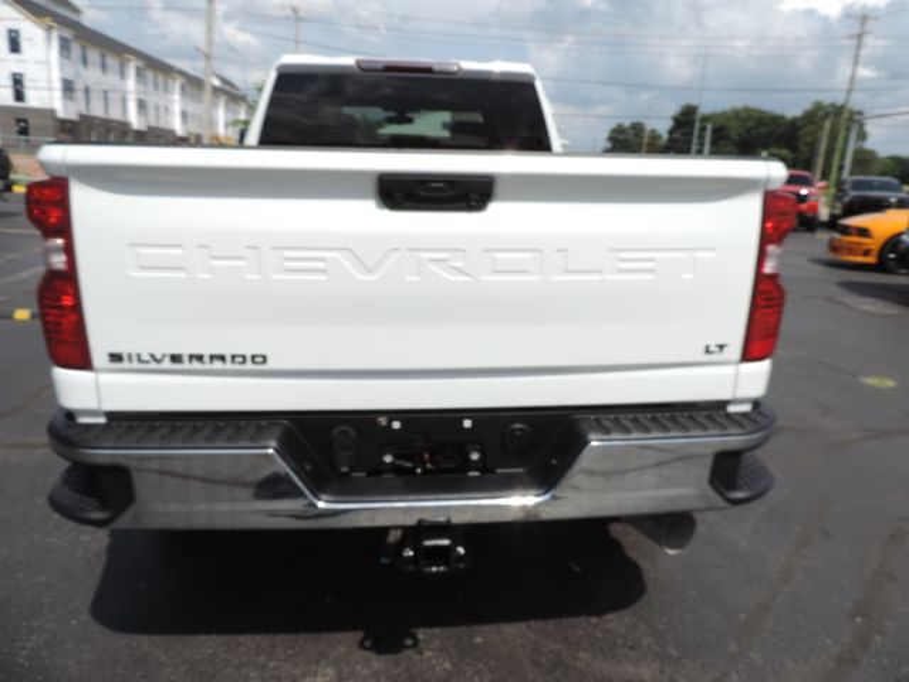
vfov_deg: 56.8
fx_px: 630
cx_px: 454
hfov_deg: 71.6
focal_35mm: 24
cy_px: 341
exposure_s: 1/1600
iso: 80
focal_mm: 4.3
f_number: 3.3
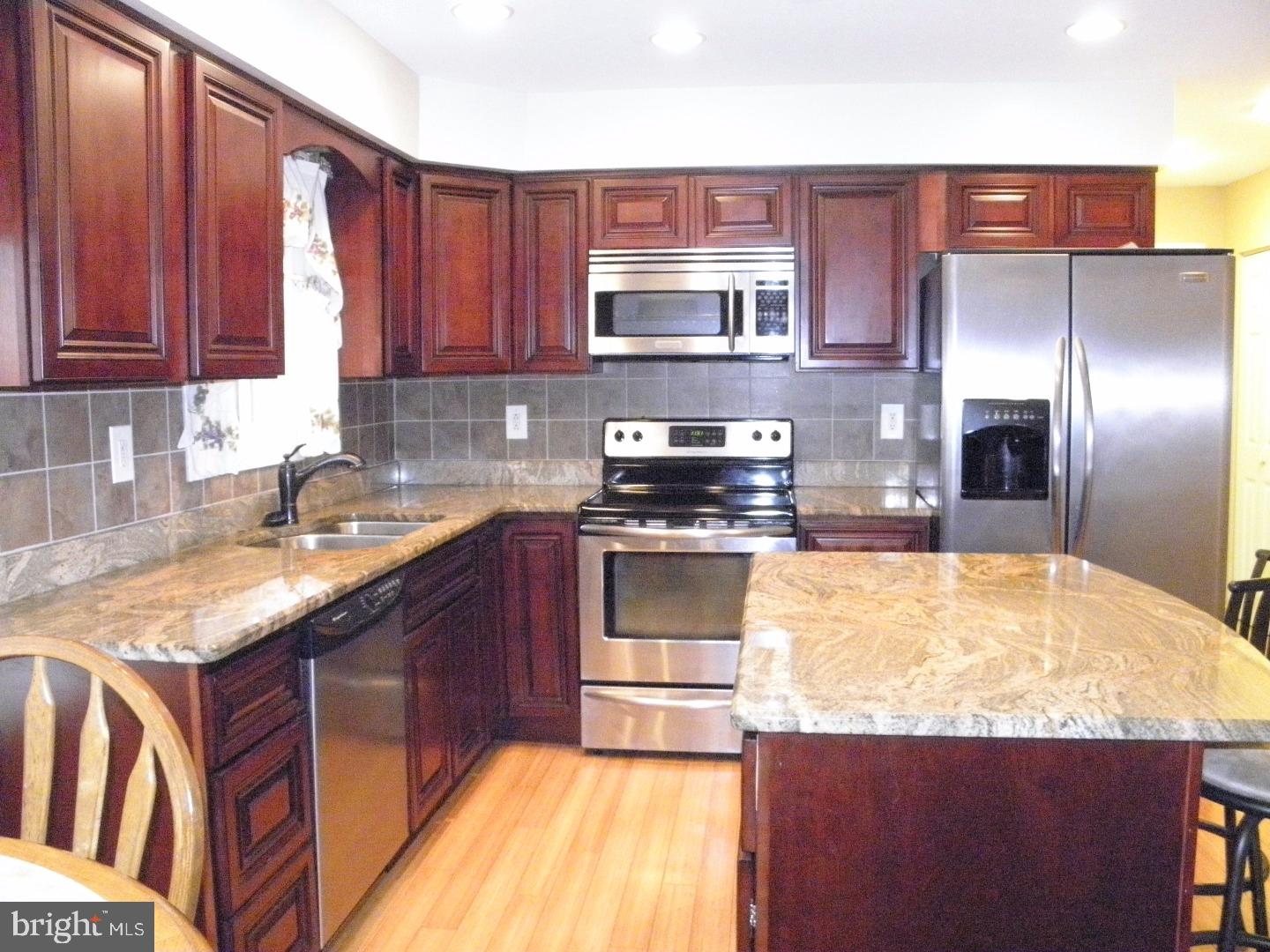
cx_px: 635
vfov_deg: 49.7
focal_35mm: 28
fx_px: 1027
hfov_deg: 63.4
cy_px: 476
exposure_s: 1/30
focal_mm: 5
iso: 1600
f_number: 3.5
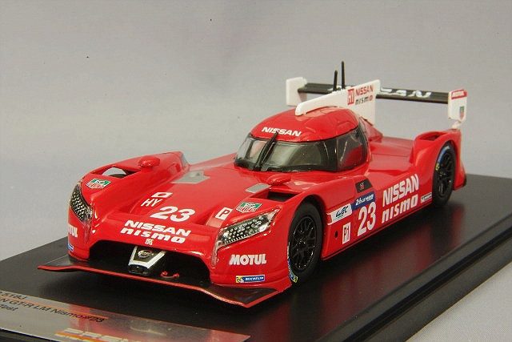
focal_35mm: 112
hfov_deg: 18.3
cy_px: 171
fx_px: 1593
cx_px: 256
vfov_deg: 12.2
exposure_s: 1/1.25
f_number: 32
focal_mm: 75
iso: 400
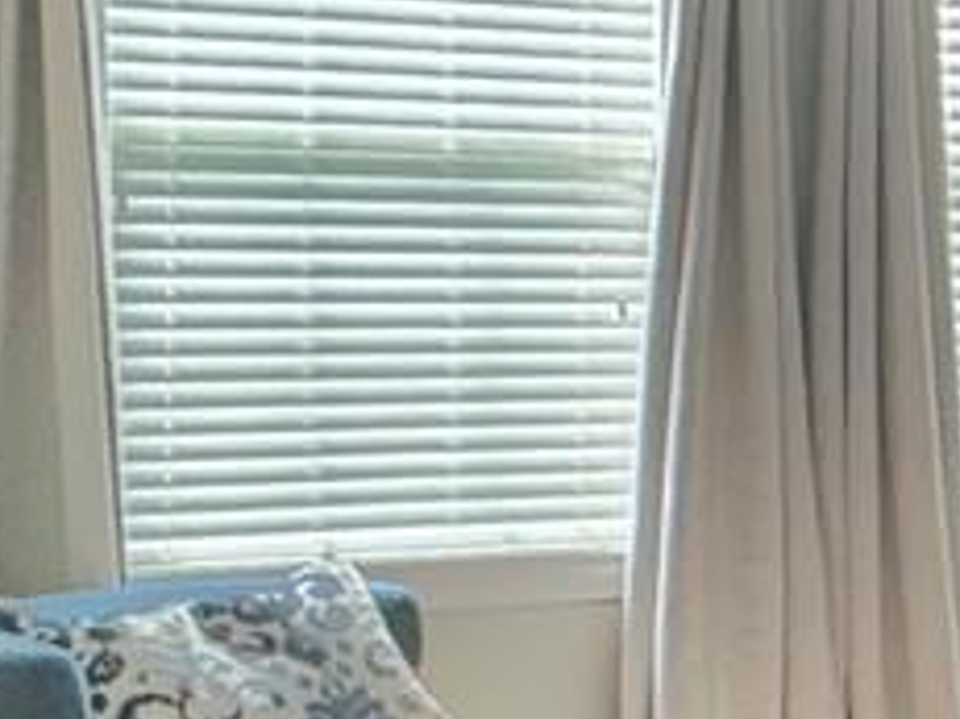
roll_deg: -2.3
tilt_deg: -3.5
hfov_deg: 16.3
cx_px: 1833
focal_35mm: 97
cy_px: 295
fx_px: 2689
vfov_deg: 15.2
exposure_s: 1/120
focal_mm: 2.22
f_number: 2.2
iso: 320
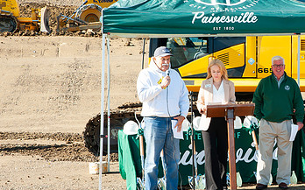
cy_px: 98
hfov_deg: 17.4
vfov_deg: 11.0
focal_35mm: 119
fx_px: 989
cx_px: 247
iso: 400
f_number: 16
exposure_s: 1/160
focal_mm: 70
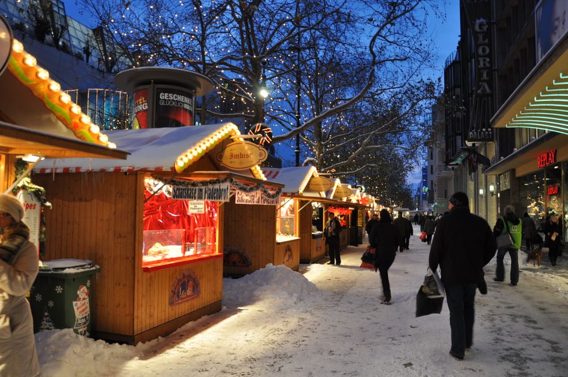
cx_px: 284
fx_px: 425
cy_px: 188
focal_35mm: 27
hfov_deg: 67.4
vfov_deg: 47.8
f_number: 5
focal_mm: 18
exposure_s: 1/25
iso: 400
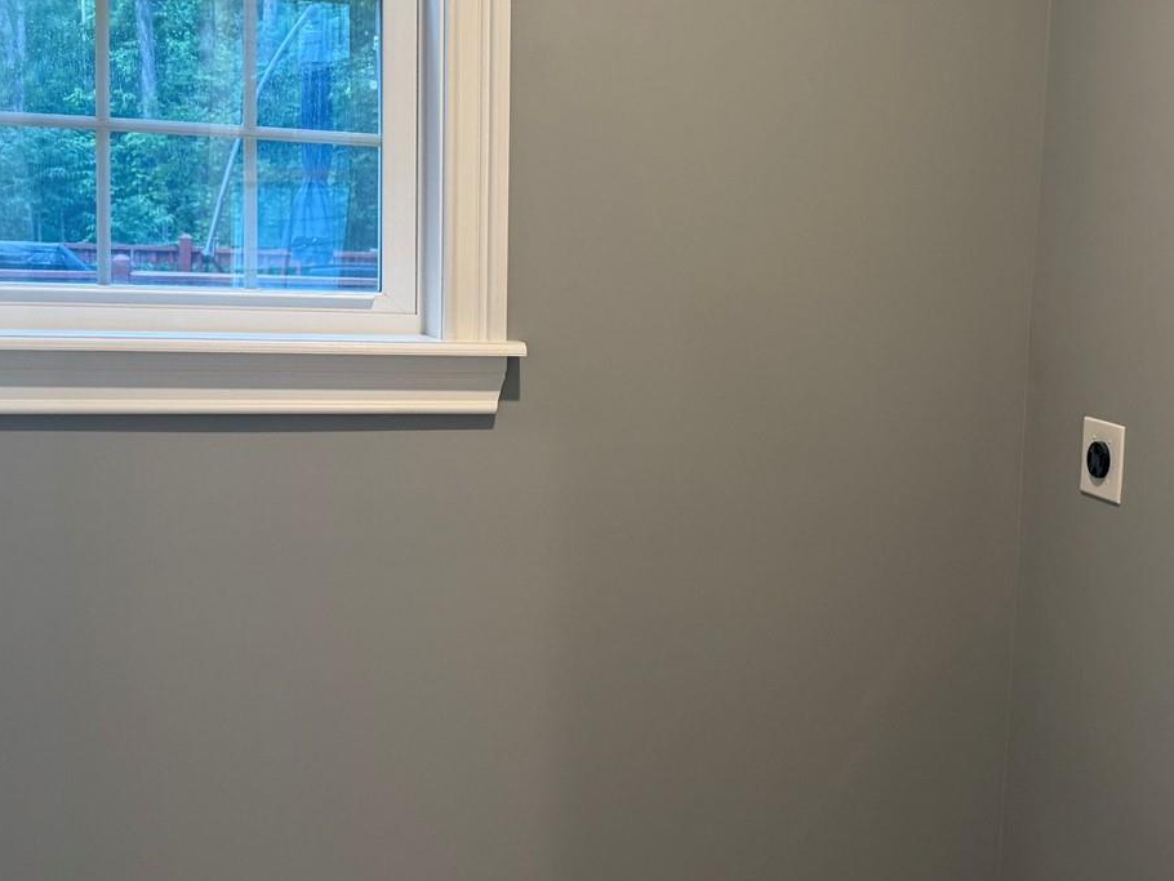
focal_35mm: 54
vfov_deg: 27.0
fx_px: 1832
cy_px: 432
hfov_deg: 35.2
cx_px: 787
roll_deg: -3.2
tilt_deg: -4.2
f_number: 1.78
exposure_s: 1/60
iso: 125
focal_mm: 6.76
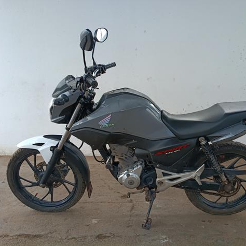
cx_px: 144
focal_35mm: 31
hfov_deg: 52.3
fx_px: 249
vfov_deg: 52.5
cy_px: 124
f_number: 1.8
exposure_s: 1/231
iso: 143
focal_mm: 4.81
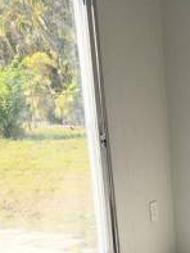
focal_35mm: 78
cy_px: 231
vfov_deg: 24.3
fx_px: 570
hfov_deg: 18.5
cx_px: 187
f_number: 1.8
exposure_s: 1/526
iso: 25
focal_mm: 5.23
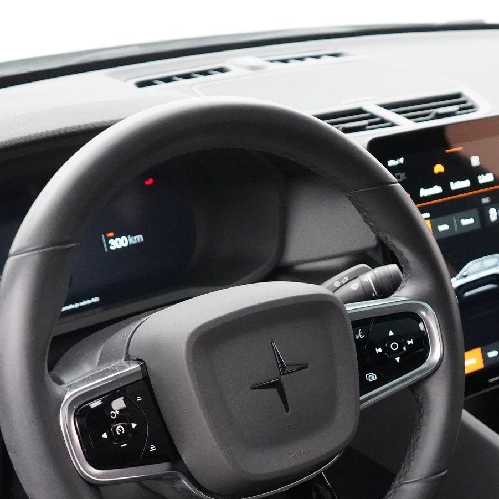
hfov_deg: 25.3
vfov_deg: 25.5
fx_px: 1076
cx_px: 455
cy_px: 421
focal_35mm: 66
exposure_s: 1/125
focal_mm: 28
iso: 12800
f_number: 3.5
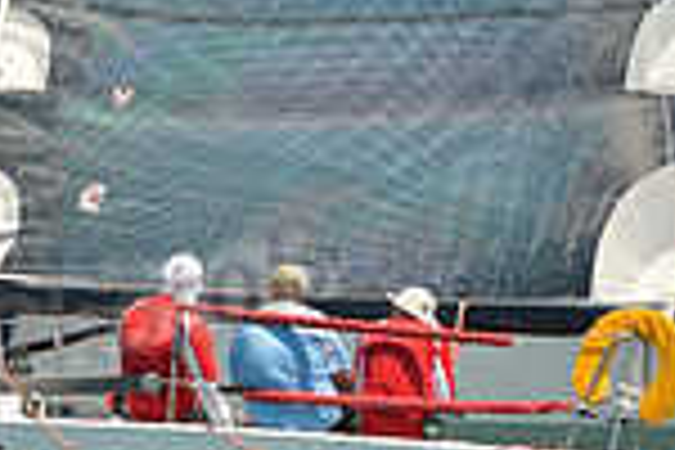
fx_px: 5062
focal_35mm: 270
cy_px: 101
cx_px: -252
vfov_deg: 5.1
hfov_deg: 7.5
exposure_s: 1/640
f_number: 5
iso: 200
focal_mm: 70
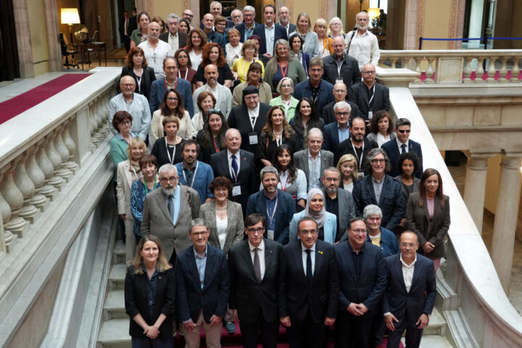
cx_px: 261
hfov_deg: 55.8
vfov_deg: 38.9
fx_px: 493
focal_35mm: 34
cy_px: 174
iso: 2500
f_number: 4
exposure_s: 1/160
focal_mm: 34
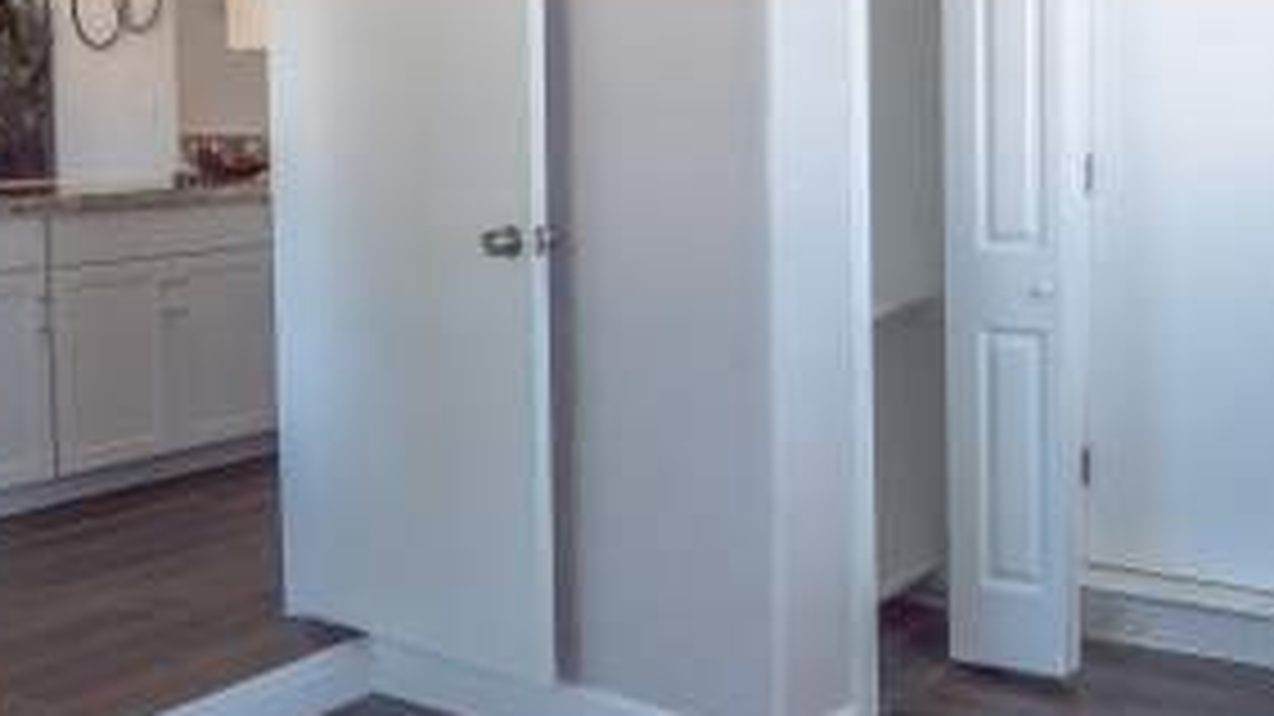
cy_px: 185
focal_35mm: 48
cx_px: 1017
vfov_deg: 24.6
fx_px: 1621
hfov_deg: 41.1
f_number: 4
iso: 200
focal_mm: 12
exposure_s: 1/200
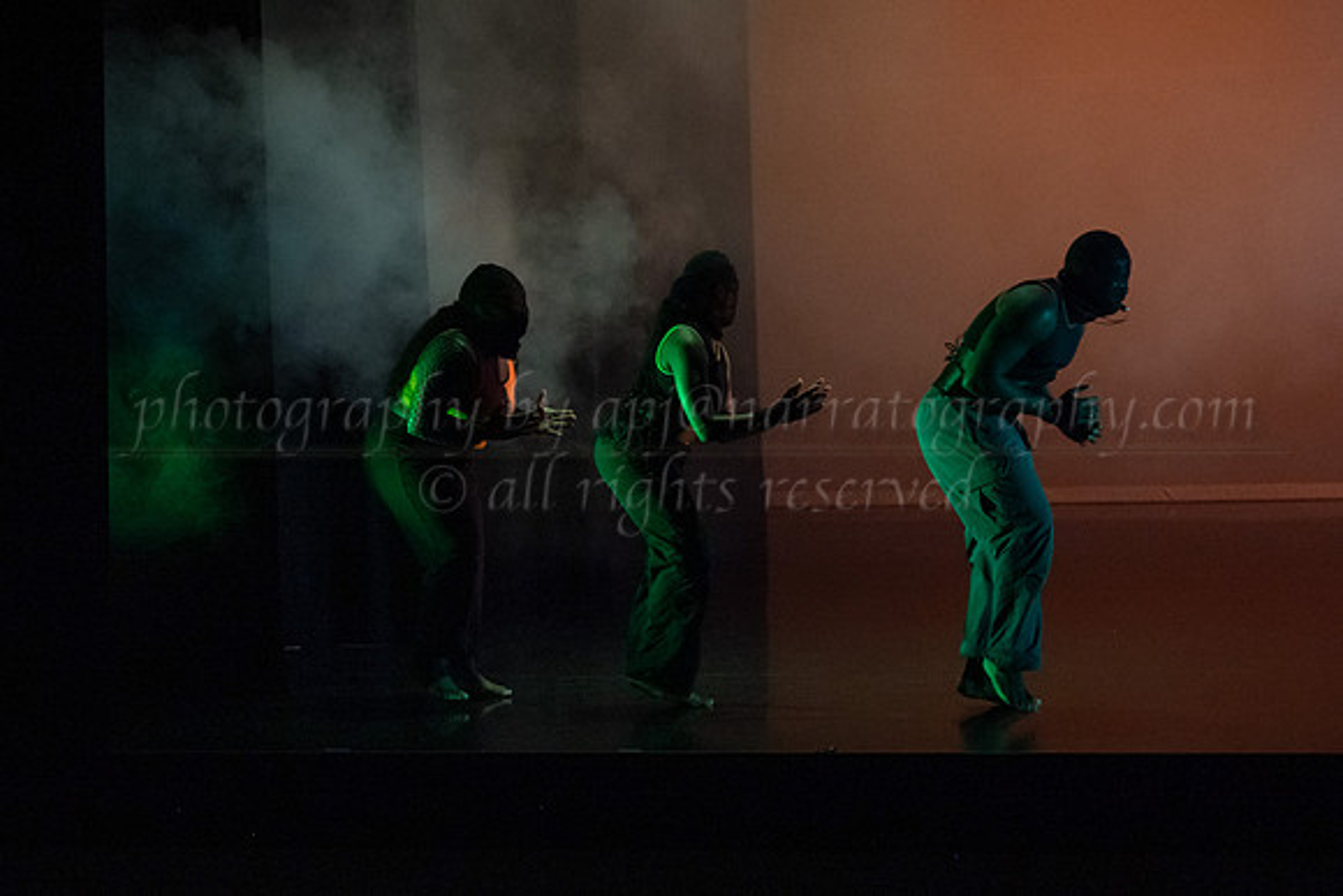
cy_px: 409
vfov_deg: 14.5
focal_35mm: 94
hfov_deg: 21.6
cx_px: 750
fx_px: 3524
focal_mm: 75
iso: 4000
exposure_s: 1/200
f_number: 3.2
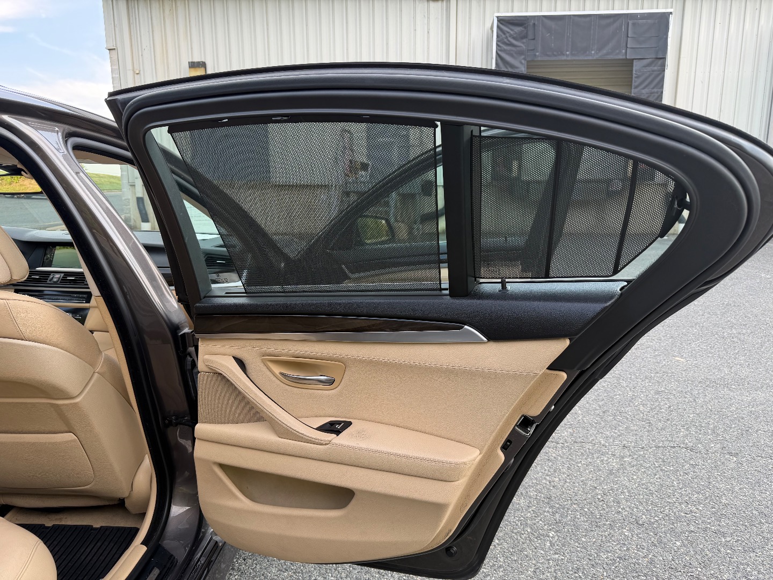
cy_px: 290
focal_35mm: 24
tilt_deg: -9.4
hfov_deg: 71.6
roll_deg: +0.6
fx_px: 536
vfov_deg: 56.8
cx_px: 386
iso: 64
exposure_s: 1/294
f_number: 1.78
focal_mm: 6.76
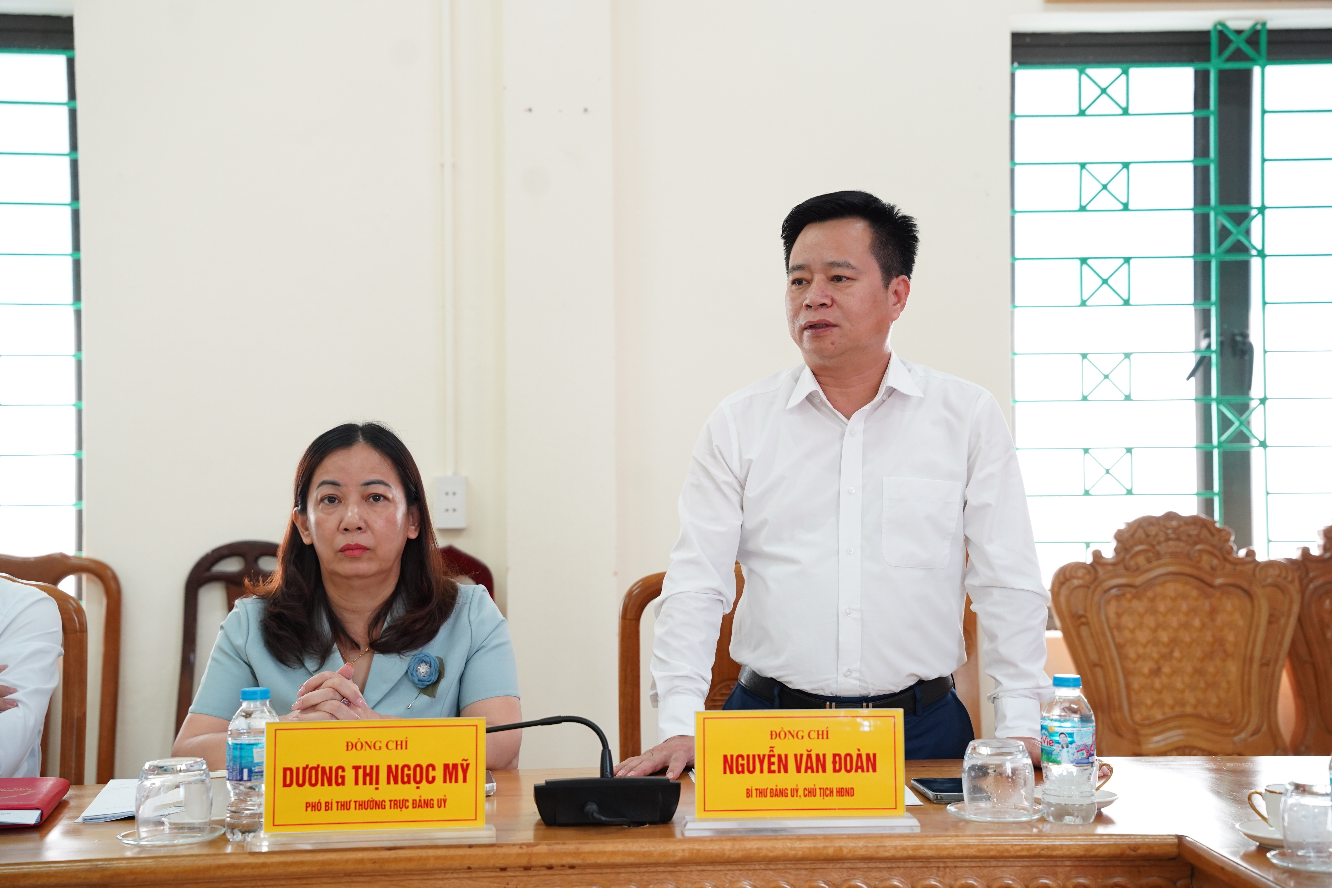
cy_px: 444
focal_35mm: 53
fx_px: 1957
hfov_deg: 37.6
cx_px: 666
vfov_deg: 25.6
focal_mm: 52.9
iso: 2000
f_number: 4
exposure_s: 1/250
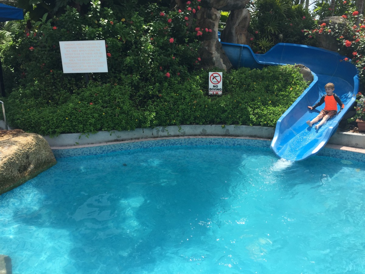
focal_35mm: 29
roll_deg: -0.1
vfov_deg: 48.2
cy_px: 137
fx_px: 306
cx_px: 182
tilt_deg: -13.7
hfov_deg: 61.7
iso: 32
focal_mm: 4.15
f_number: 2.2
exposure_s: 1/1412
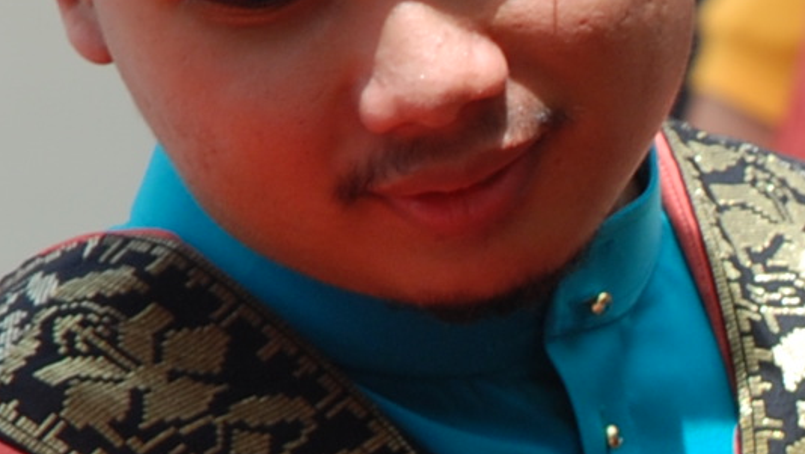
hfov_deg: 1.9
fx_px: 24599
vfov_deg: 1.1
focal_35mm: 1152
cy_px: 483
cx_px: 1060
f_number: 8
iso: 125
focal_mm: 135
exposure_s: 1/100
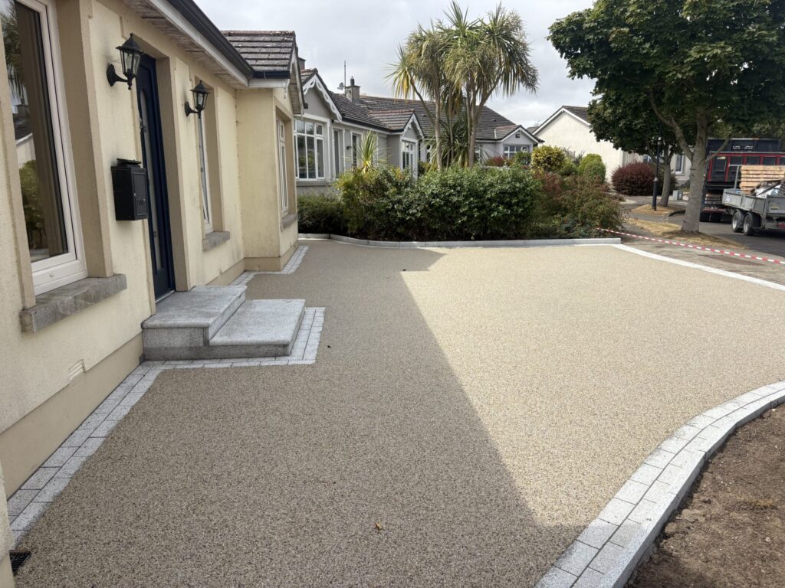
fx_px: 590
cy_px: 294
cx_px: 392
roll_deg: +1.7
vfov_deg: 53.1
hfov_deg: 67.3
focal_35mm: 26
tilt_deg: -11.5
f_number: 1.6
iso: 50
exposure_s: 1/3831
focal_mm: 5.96
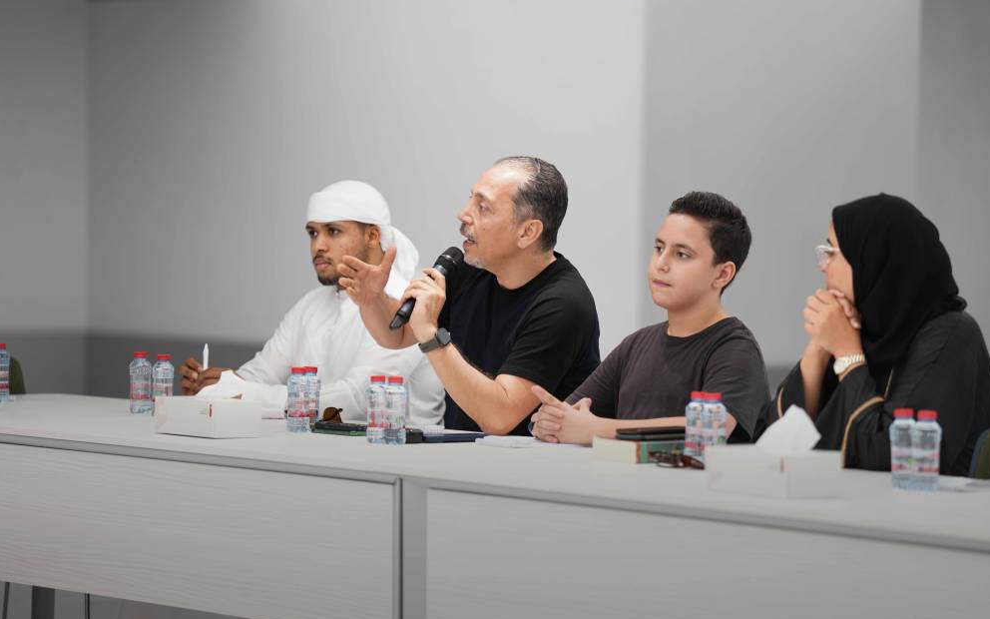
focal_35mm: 153
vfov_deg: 8.6
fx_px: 4128
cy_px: 324
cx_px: 497
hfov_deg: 13.7
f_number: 2.8
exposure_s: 1/200
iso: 400
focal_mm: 149
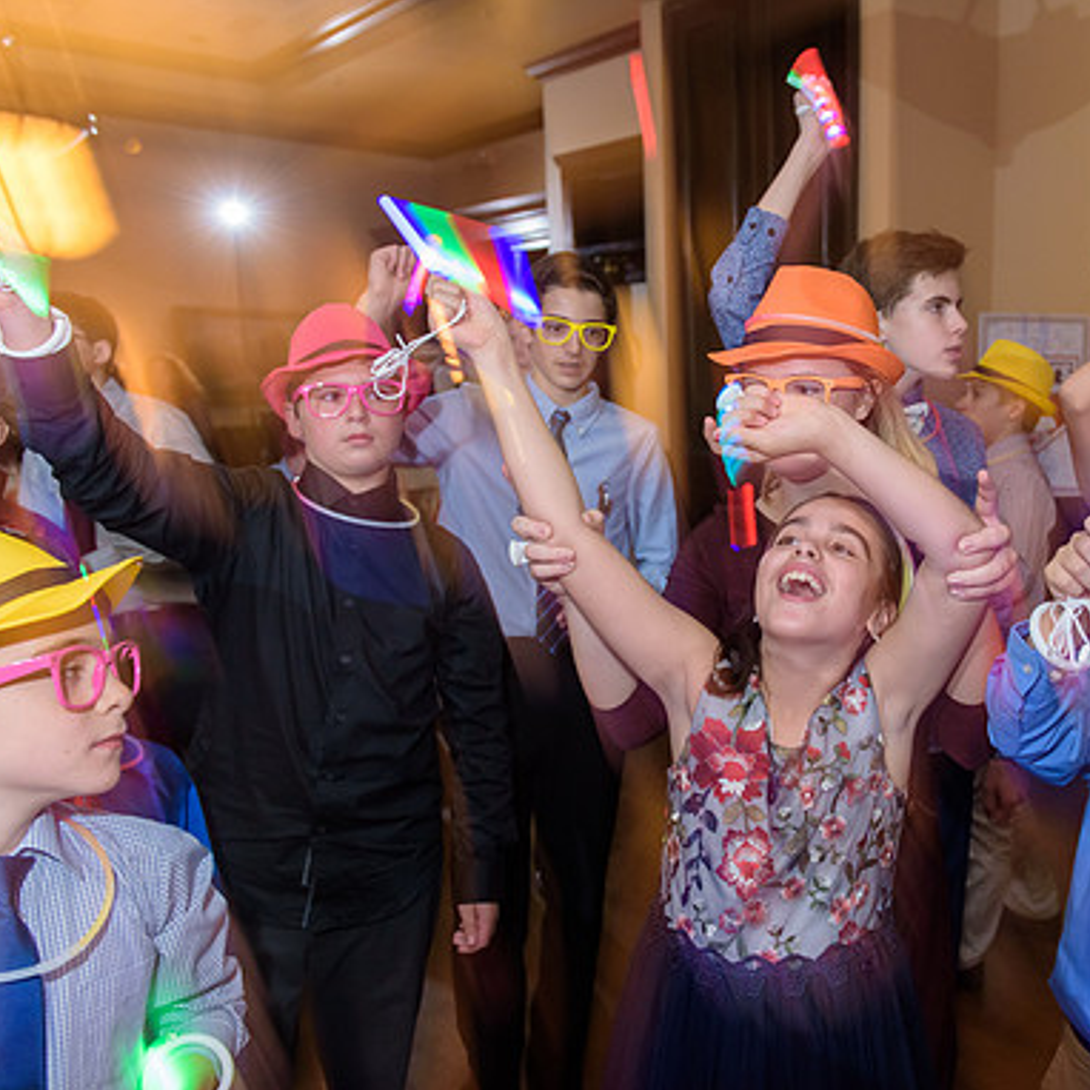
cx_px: 765
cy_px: 549
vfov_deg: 52.5
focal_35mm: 31
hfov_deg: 51.1
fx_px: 1104
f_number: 3.2
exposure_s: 1/25
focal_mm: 24
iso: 1600
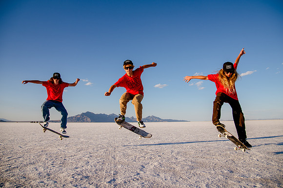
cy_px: 84
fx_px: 215
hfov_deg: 66.7
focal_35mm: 27
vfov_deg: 47.2
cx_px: 143
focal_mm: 24
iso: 200
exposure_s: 1/1600
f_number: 4
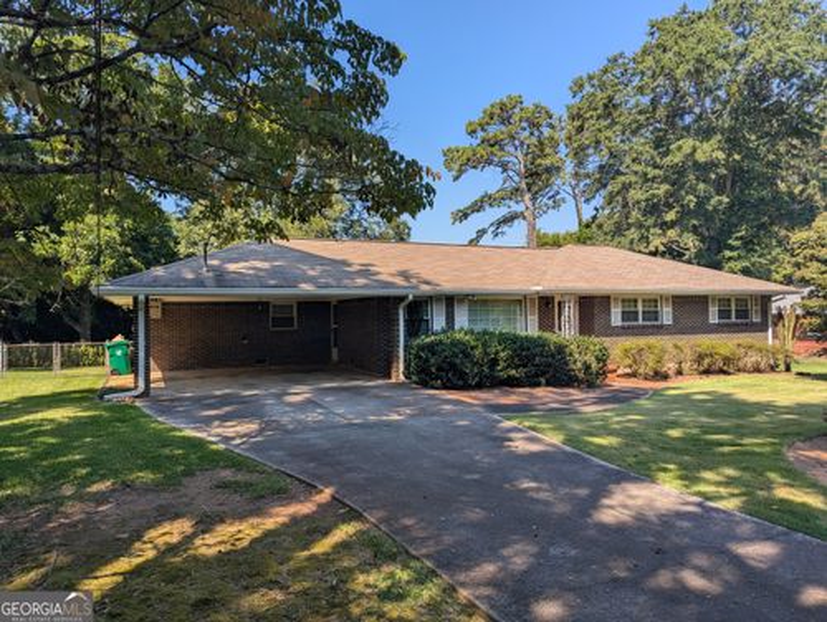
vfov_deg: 56.9
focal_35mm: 24
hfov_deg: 71.5
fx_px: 574
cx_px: 414
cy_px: 311
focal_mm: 6.81
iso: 46
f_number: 1.85
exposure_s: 1/1179
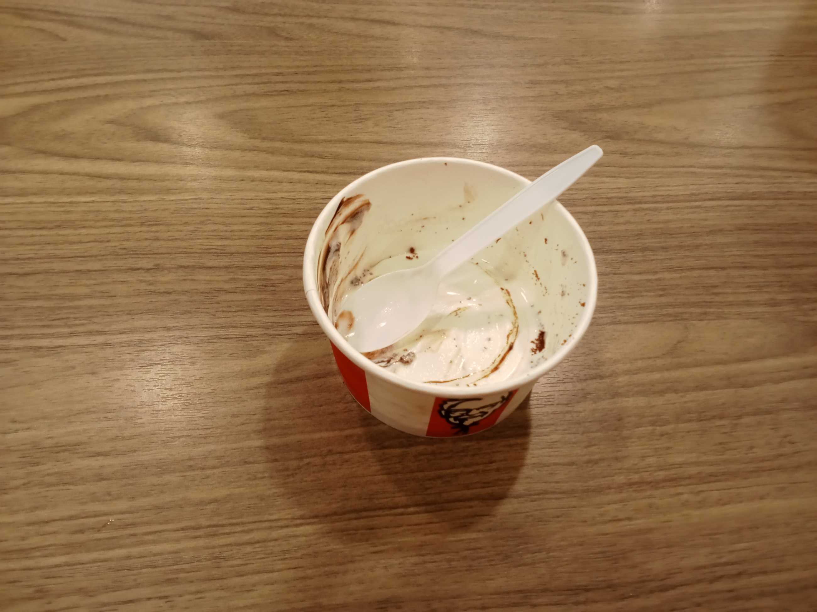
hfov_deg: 65.3
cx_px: 408
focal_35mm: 27
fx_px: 637
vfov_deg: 51.3
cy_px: 306
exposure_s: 1/33.3
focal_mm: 2.79
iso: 330
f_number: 2
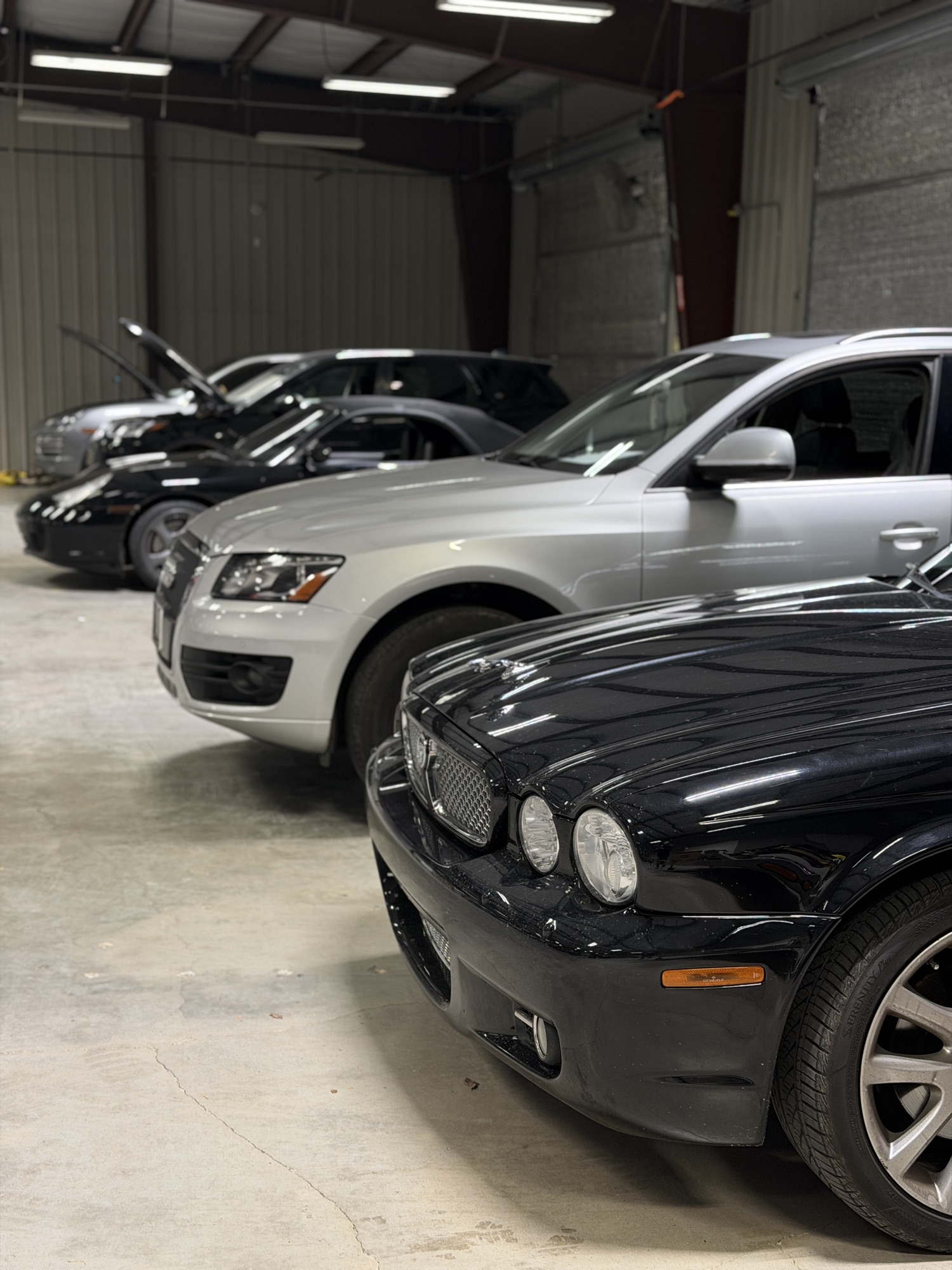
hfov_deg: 30.3
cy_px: 635
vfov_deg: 39.7
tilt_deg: -8.9
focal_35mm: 48
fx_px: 1760
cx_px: 476
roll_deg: -1.2
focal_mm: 6.76
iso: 125
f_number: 1.78
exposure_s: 1/60
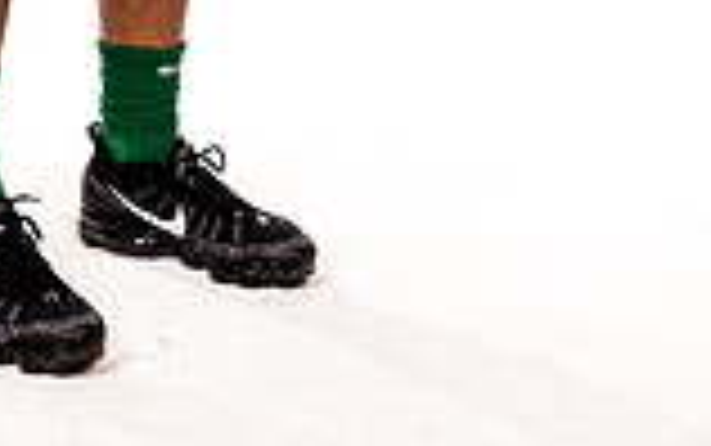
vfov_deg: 7.4
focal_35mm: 168
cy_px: -554
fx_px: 3258
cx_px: 112
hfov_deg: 12.4
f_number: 8
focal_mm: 58
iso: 800
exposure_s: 1/400
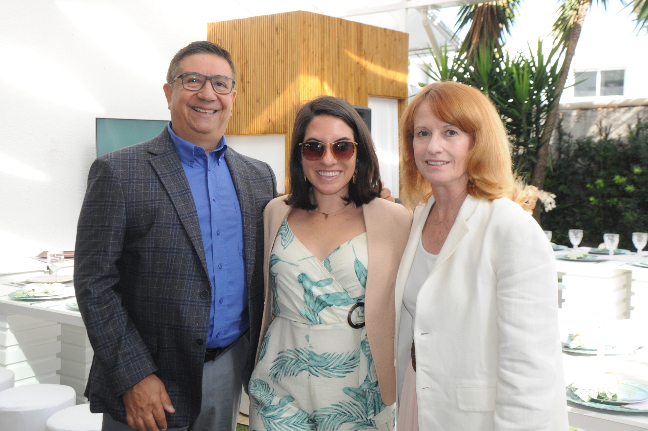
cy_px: 216
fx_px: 836
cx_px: 324
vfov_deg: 28.9
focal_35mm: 46
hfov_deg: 42.4
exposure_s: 1/200
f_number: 8
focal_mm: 31
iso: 800
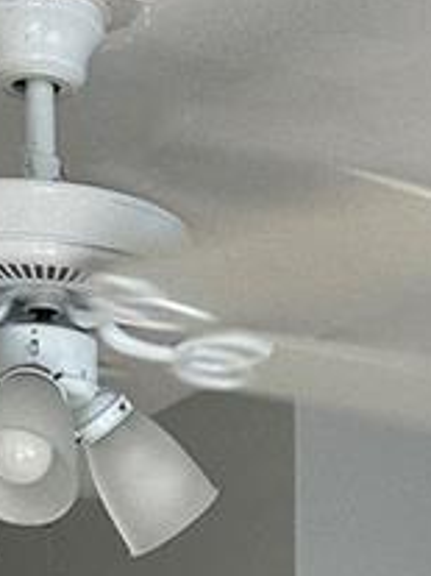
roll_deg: -1.4
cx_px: 498
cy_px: 1411
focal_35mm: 139
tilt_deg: -9.7
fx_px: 2310
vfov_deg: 11.5
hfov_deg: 10.5
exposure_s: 1/65
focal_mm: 6.86
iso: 250
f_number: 1.78
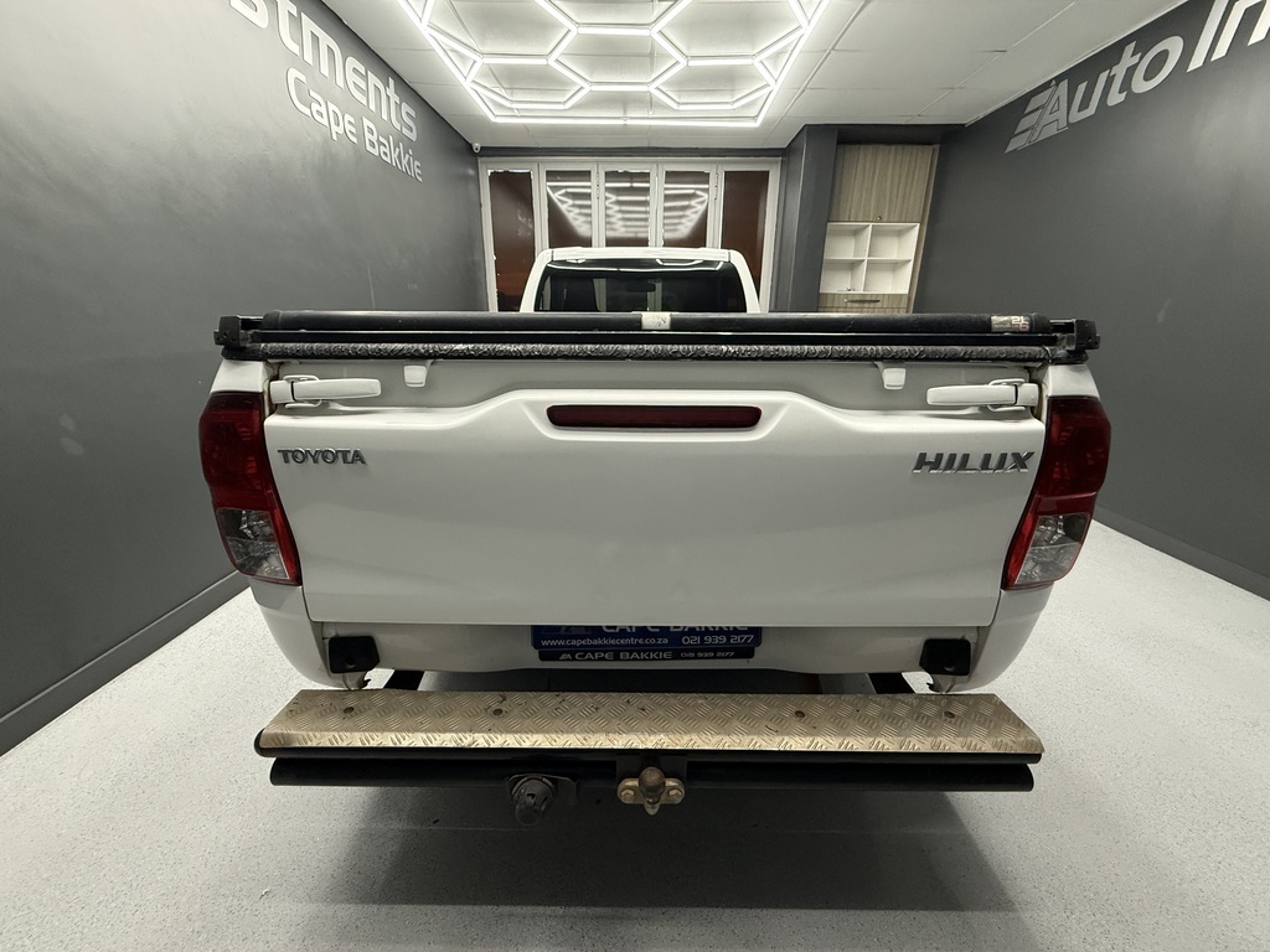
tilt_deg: -17.3
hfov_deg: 102.1
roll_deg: -1.0
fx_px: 514
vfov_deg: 85.7
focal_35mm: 14
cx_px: 635
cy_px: 476
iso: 320
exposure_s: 1/100
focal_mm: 2.22
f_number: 2.2
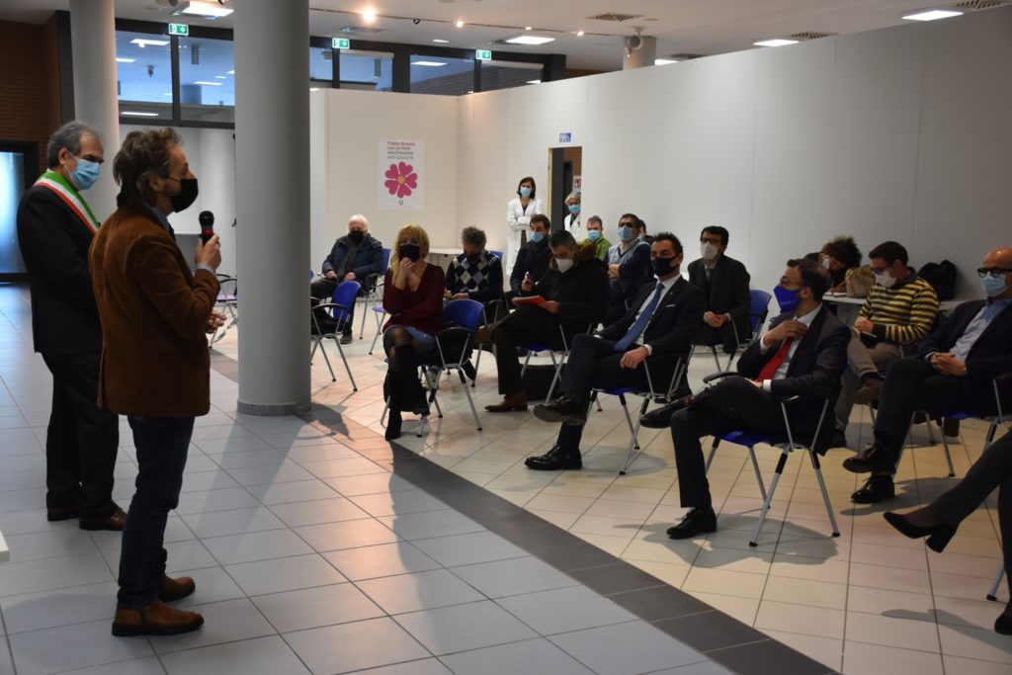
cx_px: 506
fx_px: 1139
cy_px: 338
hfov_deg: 47.9
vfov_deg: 33.0
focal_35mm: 40
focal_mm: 27
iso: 800
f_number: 4.5
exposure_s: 1/80
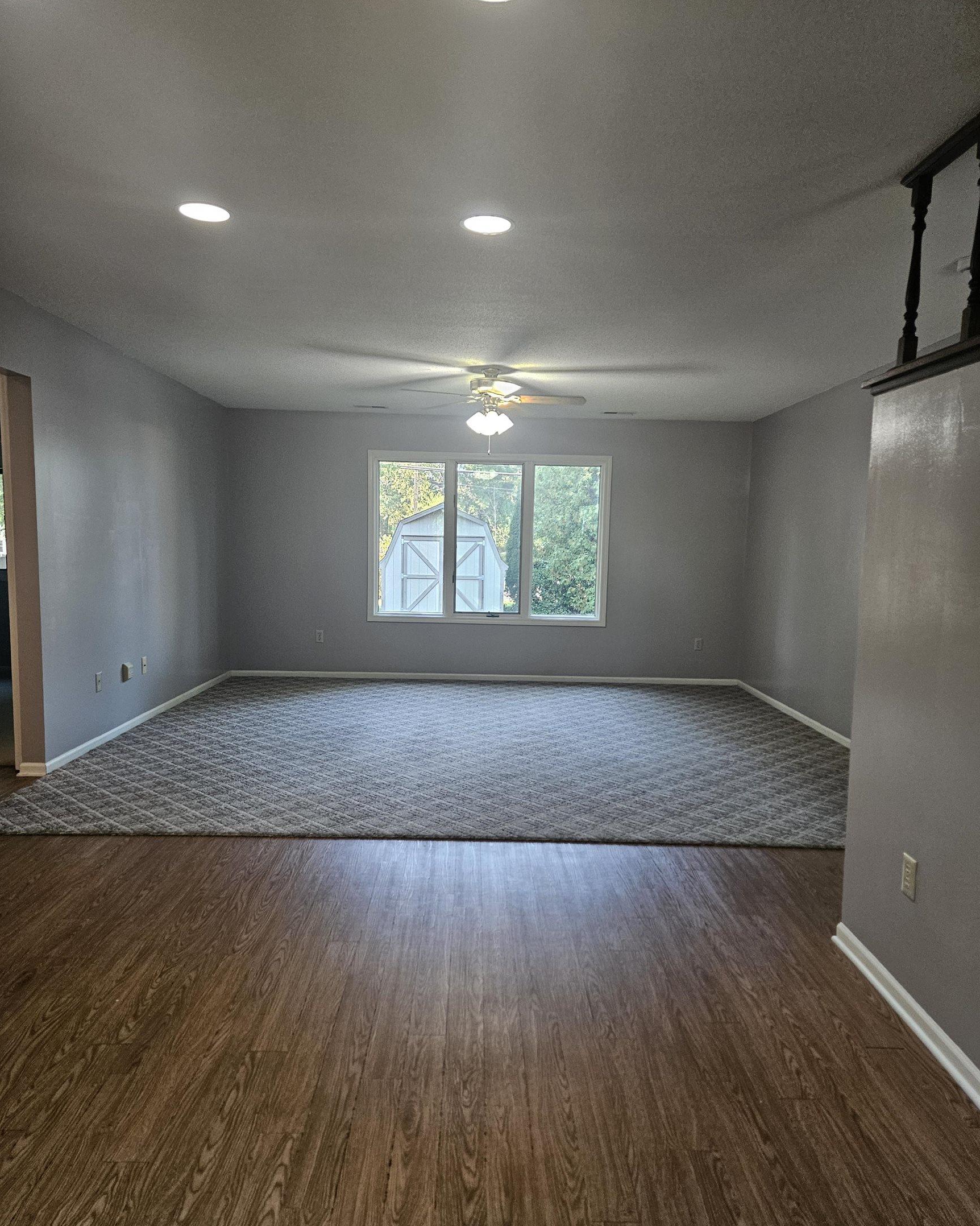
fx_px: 870
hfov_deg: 58.8
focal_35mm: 24
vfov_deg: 70.3
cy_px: 626
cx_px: 490
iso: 250
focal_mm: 5.4
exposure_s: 1/120
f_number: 1.8
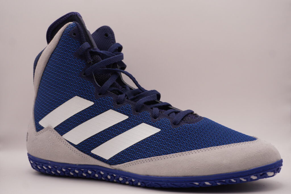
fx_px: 473
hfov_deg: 34.2
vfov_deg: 23.2
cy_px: 97
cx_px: 146
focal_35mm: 58
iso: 400
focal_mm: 39
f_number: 5.6
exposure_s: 1/200
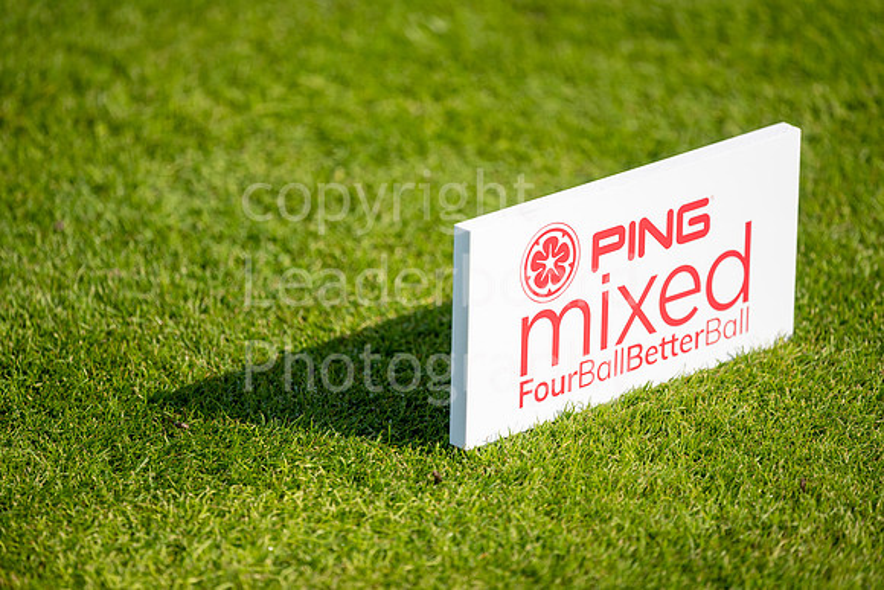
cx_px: 442
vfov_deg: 4.6
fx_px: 7368
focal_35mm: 300
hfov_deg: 6.9
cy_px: 295
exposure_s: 1/1250
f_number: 4
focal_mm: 300
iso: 160
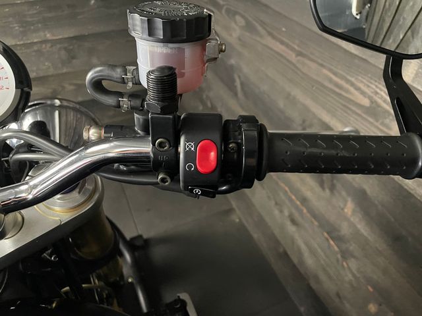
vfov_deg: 53.1
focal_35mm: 26
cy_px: 158
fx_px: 317
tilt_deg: -41.1
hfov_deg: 67.3
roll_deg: -1.9
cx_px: 211
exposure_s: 1/25
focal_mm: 4.2
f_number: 1.6
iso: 640
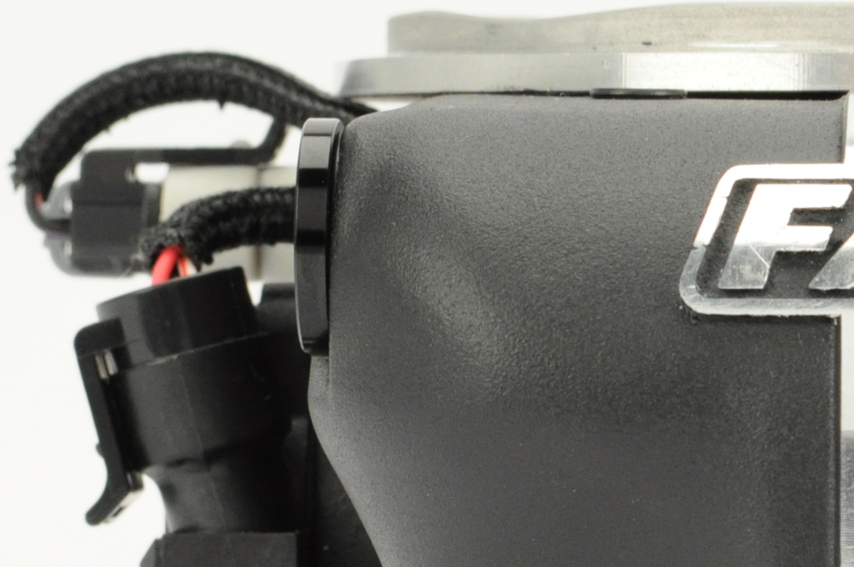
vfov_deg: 5.3
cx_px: 970
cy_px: 372
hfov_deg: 7.9
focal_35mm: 260
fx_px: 6150
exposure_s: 1/25
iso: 800
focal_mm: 55
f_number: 13
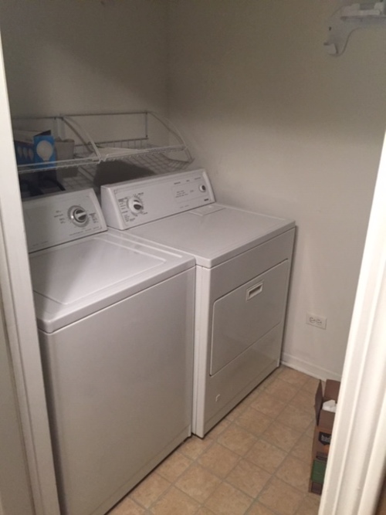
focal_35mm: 29
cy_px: 258
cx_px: 193
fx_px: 431
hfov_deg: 48.2
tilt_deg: -20.2
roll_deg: -0.6
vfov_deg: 61.7
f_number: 2.2
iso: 200
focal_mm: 4.15
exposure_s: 1/30
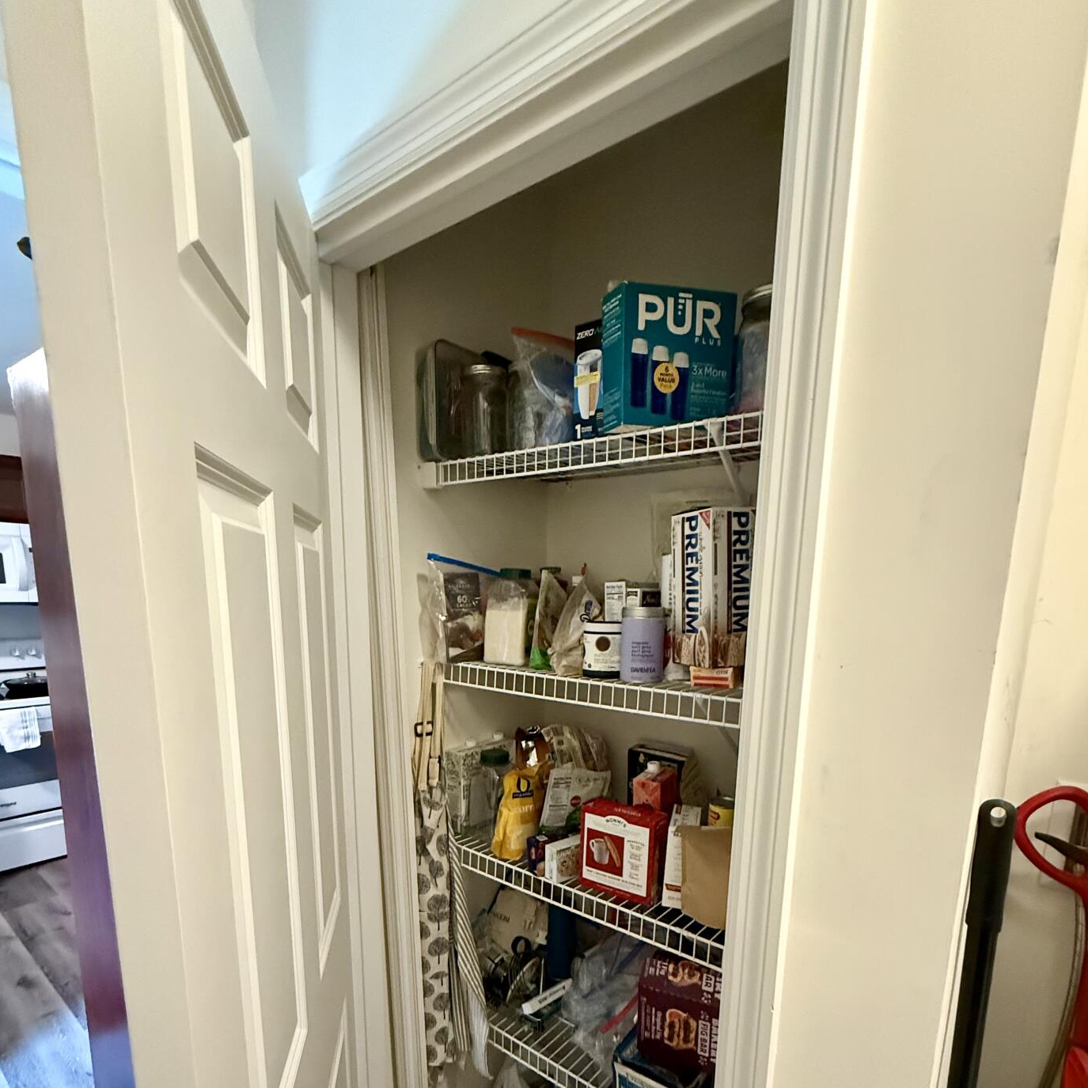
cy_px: 712
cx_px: 540
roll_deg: -1.1
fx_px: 640
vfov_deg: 78.5
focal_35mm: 18
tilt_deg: -10.5
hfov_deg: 80.7
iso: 1000
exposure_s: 1/60
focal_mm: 2.22
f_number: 2.2
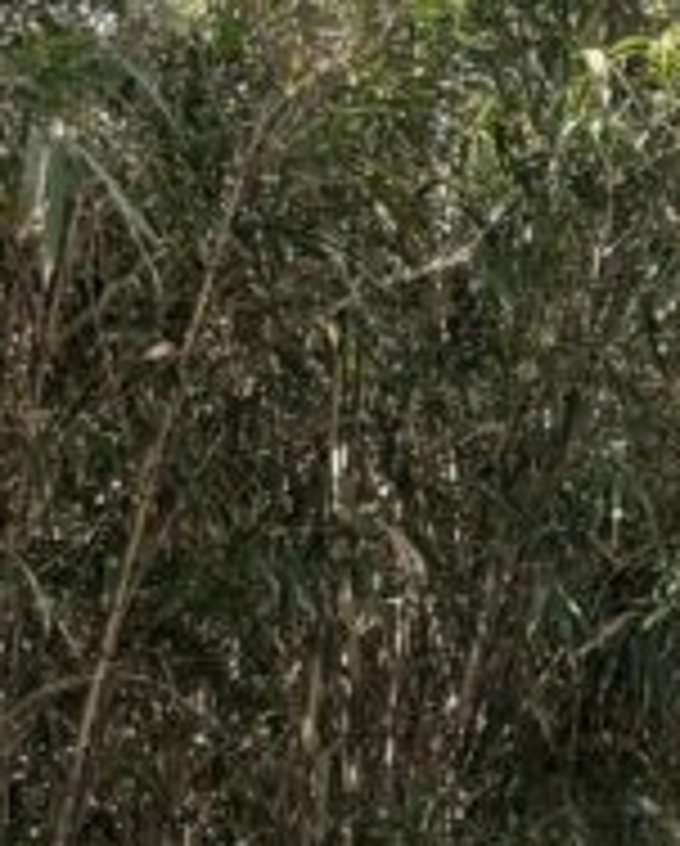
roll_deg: +1.1
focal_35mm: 138
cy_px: 1480
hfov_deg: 9.7
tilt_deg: -4.4
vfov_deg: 12.8
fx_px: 3463
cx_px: 1707
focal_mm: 5.96
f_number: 1.6
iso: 50
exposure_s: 1/2571
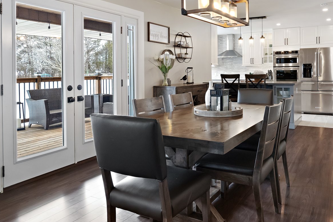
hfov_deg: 65.0
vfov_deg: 45.6
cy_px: 71
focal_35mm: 28
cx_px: 197
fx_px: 259
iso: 1600
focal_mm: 16
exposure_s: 1/10
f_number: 8
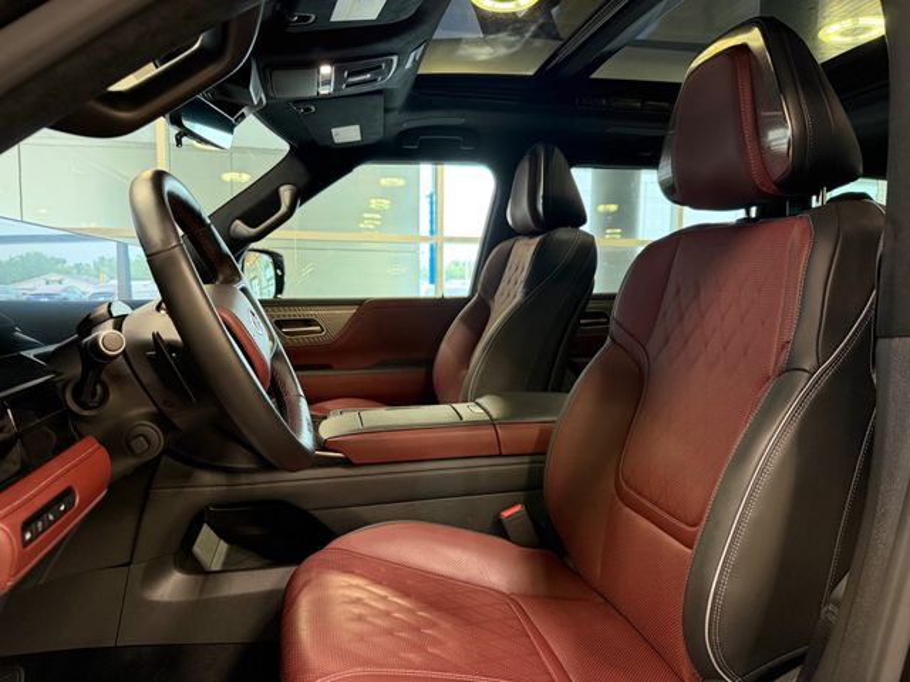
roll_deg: -0.6
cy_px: 341
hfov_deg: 71.6
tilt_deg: -5.3
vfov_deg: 56.8
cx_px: 455
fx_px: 631
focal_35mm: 24
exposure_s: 1/60
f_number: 1.78
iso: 320
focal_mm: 6.76
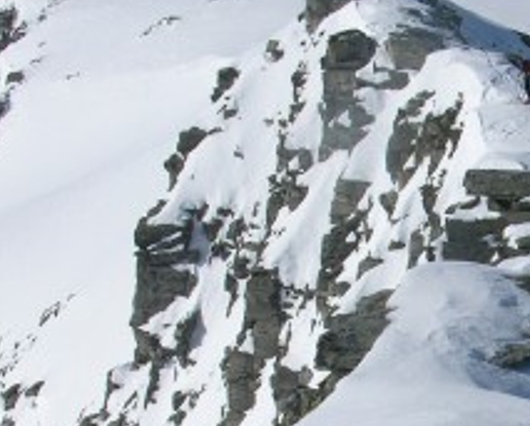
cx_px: 587
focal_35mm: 123
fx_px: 1932
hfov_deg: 15.2
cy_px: 441
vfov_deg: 12.4
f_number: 8
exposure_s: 1/419
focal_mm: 8.9
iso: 50
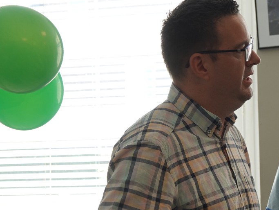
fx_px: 1250
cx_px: 266
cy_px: 109
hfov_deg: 12.6
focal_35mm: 155
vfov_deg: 9.6
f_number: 3.5
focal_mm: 24.79
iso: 160
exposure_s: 1/80
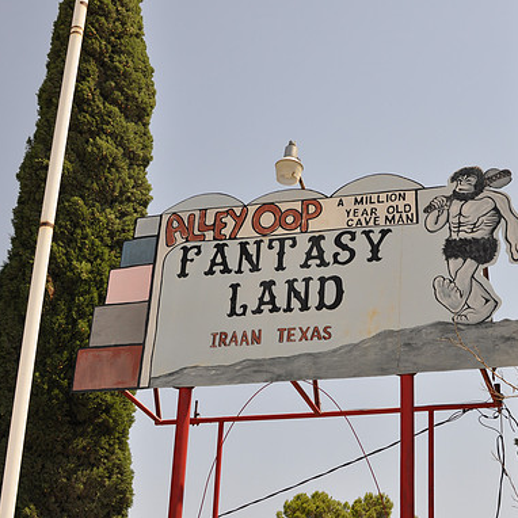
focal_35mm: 68
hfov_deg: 25.3
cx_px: 373
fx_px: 1145
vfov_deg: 25.5
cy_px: 258
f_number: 7.1
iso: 200
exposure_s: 1/200
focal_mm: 35
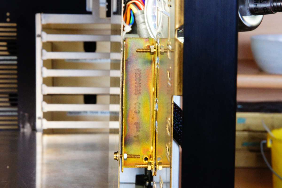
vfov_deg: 11.4
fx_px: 940
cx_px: 141
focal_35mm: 120
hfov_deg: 17.1
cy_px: 94
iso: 1600
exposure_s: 1/10
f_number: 20
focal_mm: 80
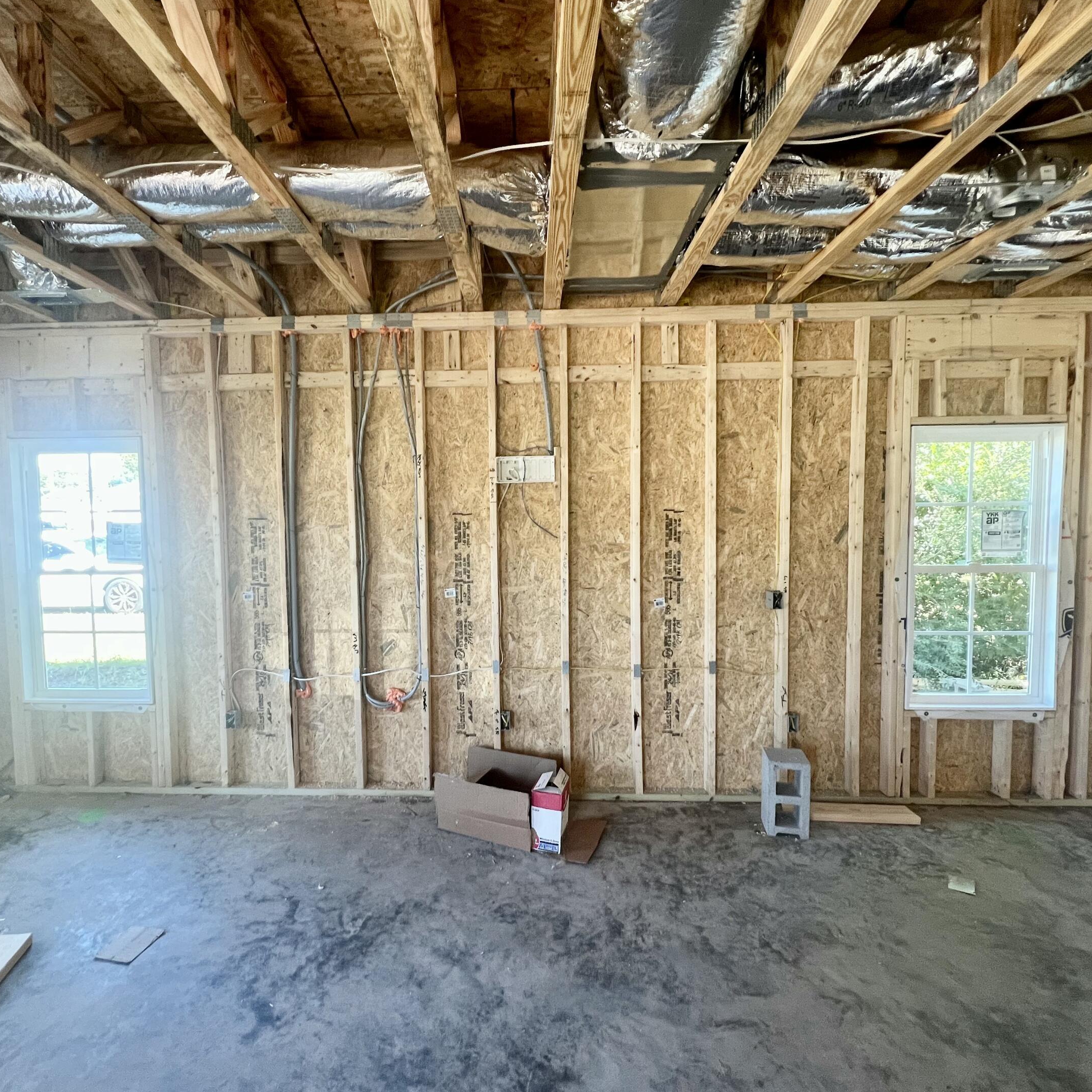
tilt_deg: -4.1
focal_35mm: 16
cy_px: 552
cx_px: 506
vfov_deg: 87.4
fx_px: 571
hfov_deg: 87.3
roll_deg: +0.6
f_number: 1.8
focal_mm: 1.57
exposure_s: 1/99
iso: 250
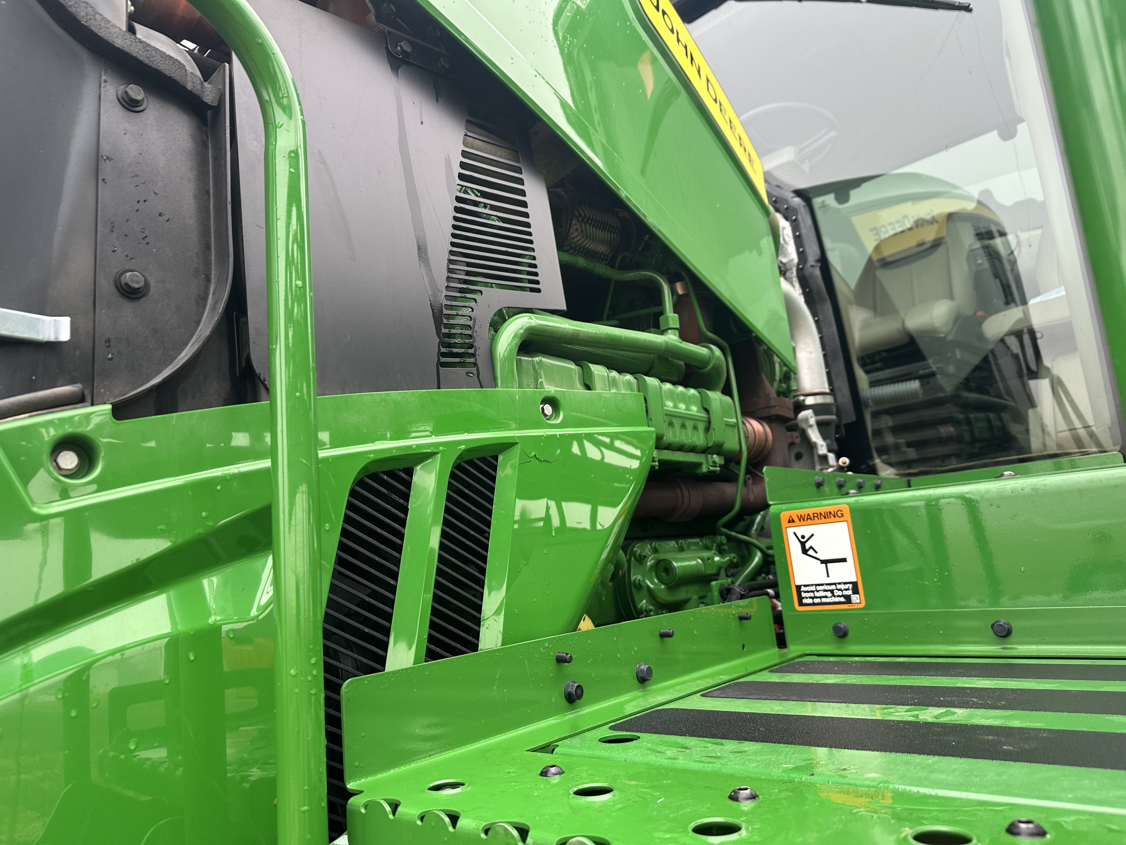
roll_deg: +3.5
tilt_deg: +11.4
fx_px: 781
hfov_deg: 71.6
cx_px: 563
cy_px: 422
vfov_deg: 56.8
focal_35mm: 24
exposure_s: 1/121
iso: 80
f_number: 1.78
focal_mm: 6.86
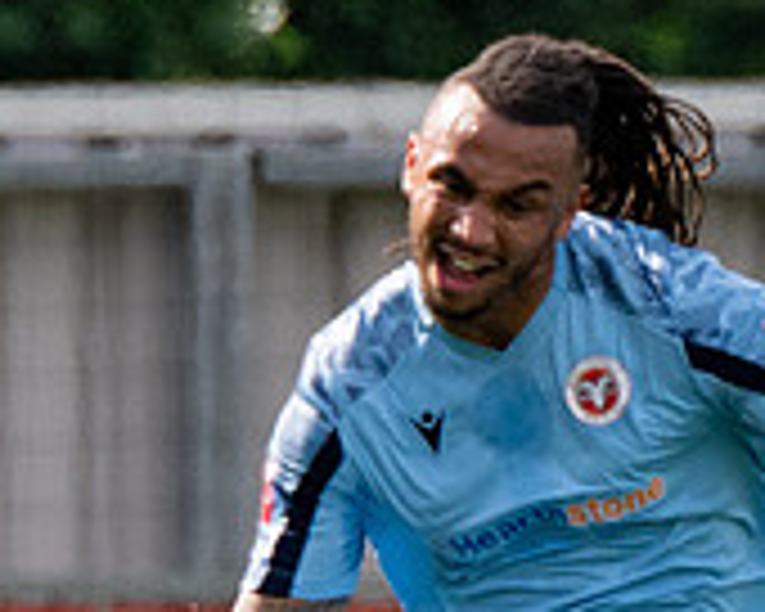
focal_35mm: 2850
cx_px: 257
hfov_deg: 0.7
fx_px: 64527
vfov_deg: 0.5
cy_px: 1049
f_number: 5
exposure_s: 1/2000
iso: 400
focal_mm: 280
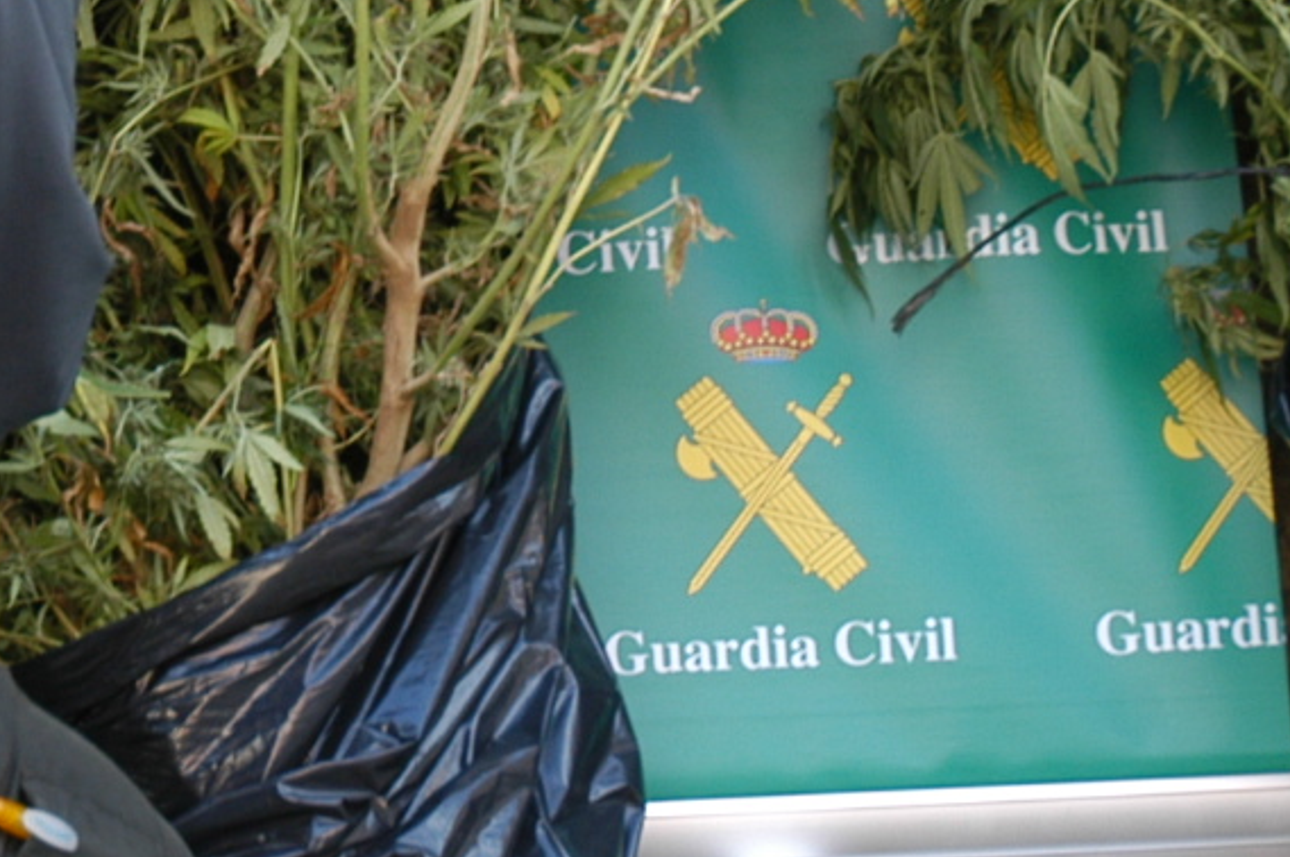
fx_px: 6549
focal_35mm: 183
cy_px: 100
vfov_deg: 7.5
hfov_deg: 11.2
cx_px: 100
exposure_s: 1/80
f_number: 4.5
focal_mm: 31
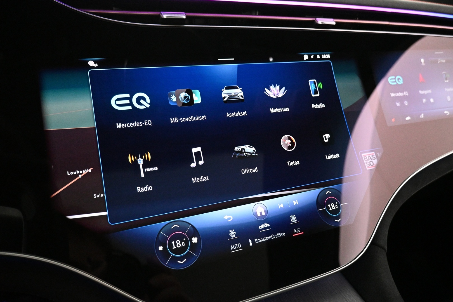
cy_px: 151
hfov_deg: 73.7
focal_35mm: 24
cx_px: 226
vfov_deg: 53.1
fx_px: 302
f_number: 3.5
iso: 4000
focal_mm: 16
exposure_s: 1/40
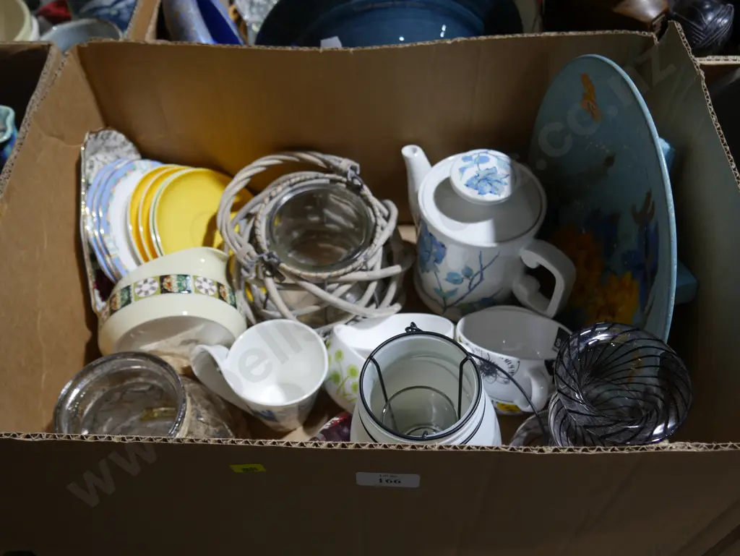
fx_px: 727
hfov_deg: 53.9
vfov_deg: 41.8
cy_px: 278
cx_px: 370
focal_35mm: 34
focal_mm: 17
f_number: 4
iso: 250
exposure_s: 1/60
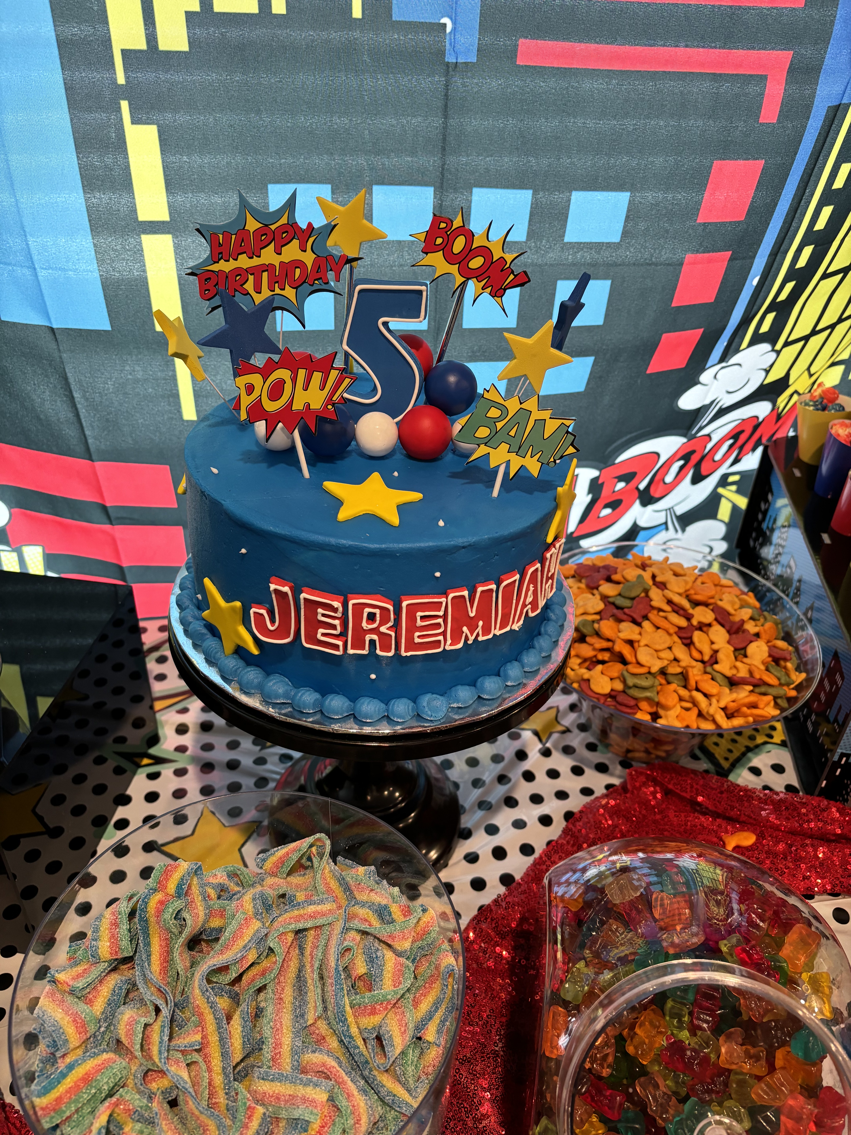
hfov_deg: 53.1
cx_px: 426
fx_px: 852
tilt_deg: -35.9
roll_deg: -3.1
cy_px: 568
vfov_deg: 67.3
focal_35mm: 26
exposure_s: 1/60
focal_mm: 5.96
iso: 250
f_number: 1.6
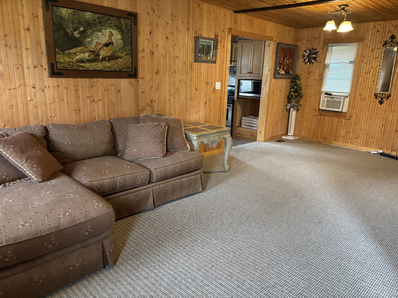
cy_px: 149
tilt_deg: -14.7
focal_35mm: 26
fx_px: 299
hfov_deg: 67.3
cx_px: 199
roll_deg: -2.5
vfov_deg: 53.1
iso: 500
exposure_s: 1/60
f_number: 1.6
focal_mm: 5.96
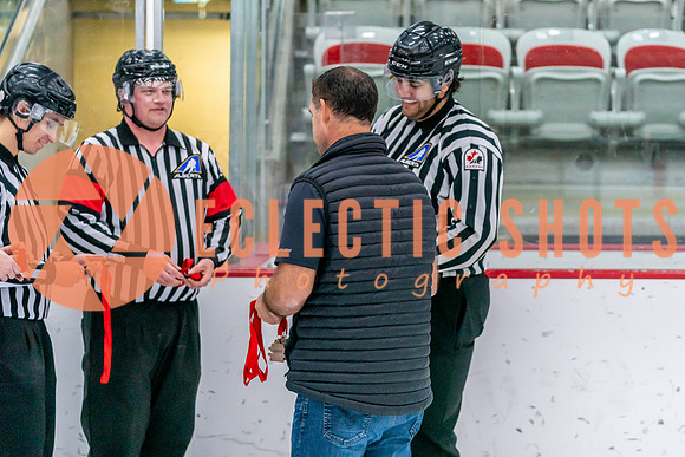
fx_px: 1537
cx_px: 384
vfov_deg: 16.9
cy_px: 201
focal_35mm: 81
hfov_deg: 25.1
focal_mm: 72
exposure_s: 1/1250
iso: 3200
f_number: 2.8
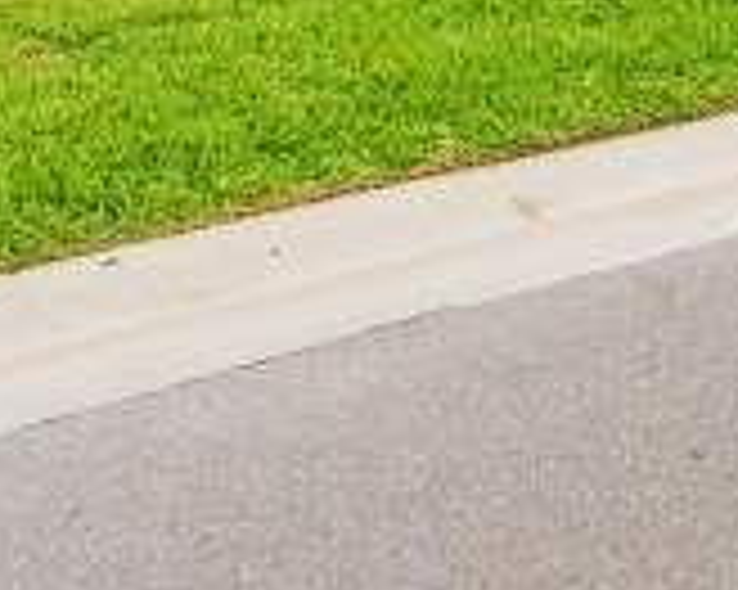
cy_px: -435
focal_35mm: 87
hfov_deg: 20.8
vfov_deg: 15.4
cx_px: 842
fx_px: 1899
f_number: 8
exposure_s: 1/400
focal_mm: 19
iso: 200
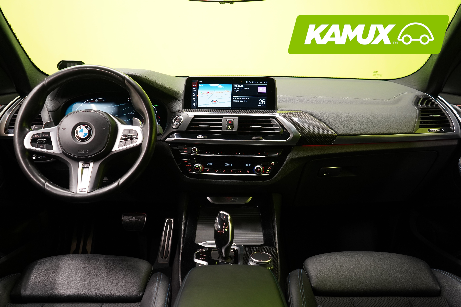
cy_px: 154
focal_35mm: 28
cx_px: 230
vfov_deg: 46.4
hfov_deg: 65.5
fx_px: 359
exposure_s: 1/25
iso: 1250
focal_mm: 28
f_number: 5
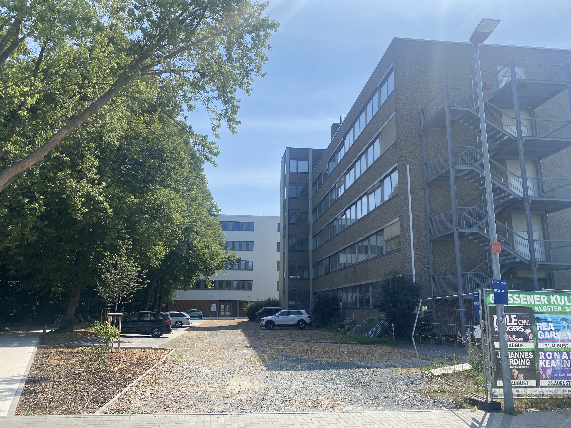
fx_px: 445
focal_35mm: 27
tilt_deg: +10.3
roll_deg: -1.7
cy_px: 214
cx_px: 275
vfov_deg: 51.4
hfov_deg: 65.3
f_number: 1.8
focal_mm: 4.25
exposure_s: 1/2967
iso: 32
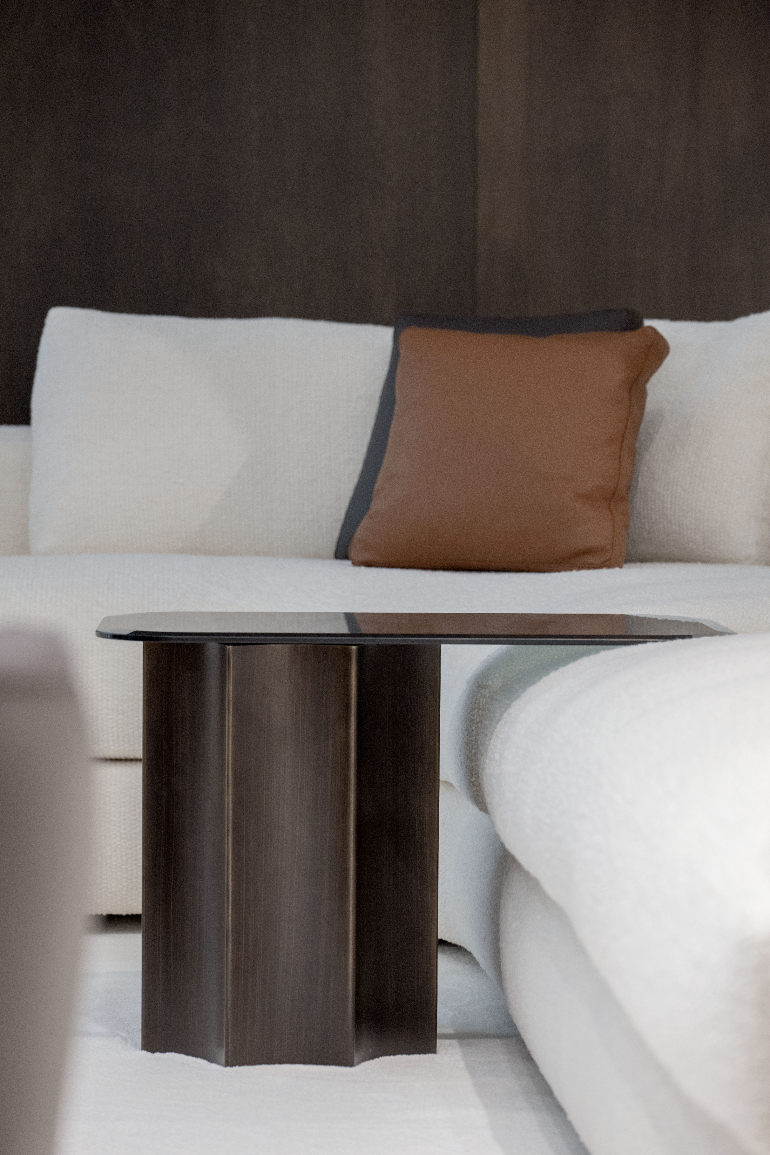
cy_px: 578
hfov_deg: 13.8
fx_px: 3176
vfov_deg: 20.6
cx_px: 385
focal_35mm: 99
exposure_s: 1/60
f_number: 5
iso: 800
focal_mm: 99
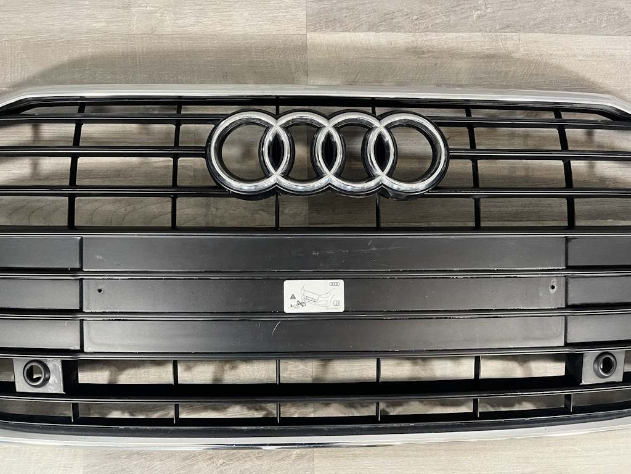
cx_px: 316
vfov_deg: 54.9
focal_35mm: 25
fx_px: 456
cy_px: 237
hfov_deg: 69.4
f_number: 1.6
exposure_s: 1/50
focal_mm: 5.1
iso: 320
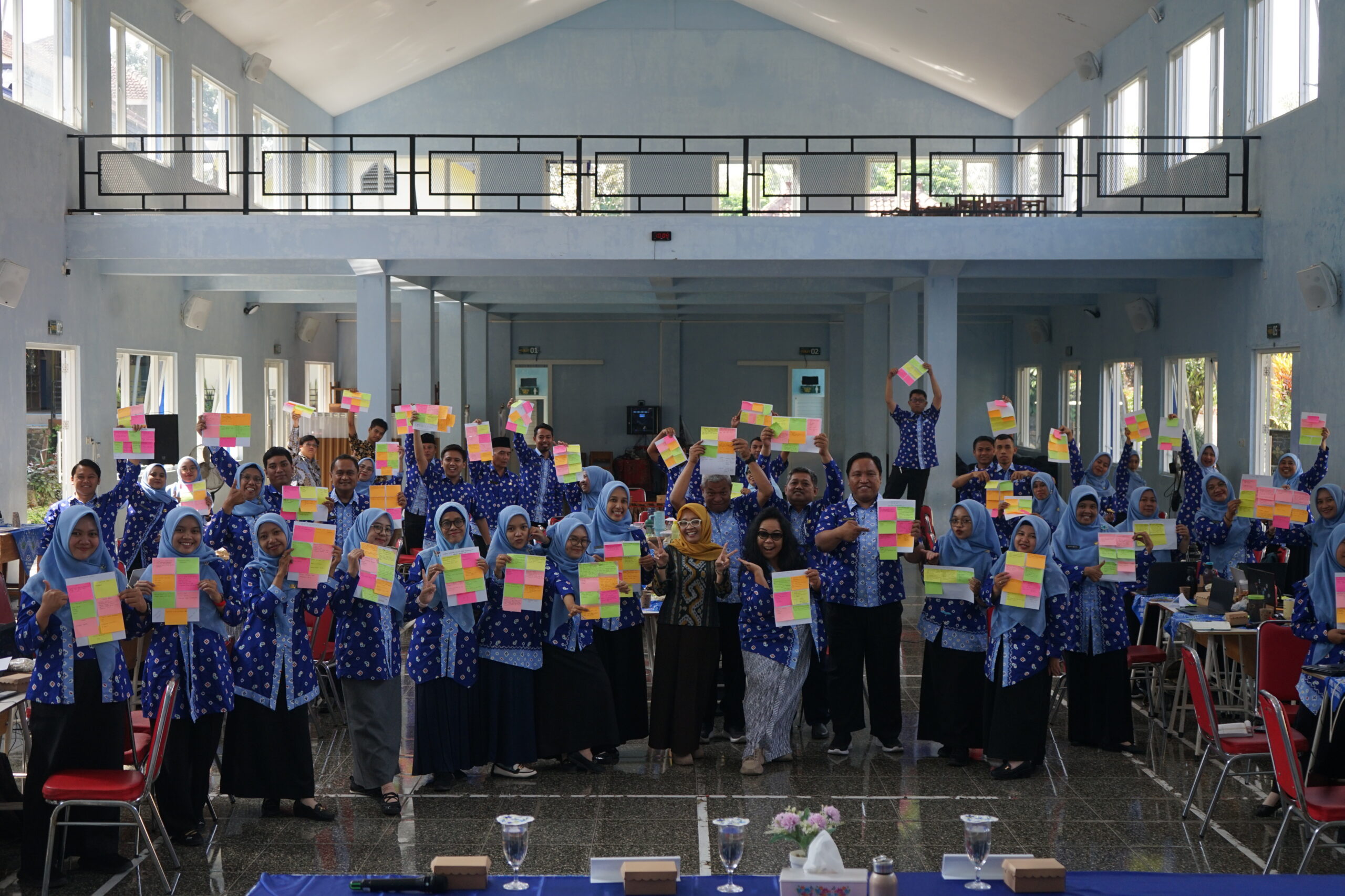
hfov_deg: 42.7
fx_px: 1719
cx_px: 672
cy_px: 448
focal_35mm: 46
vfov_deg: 29.2
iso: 320
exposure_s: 1/160
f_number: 4.5
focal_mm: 46
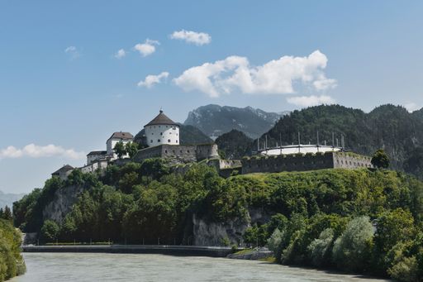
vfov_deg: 22.6
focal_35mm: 60
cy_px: 141
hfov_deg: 33.4
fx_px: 705
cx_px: 212
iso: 100
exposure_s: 1/160
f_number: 13
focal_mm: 60
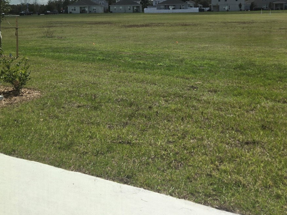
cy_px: 32
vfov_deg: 33.0
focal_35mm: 42
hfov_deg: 44.7
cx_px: 126
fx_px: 348
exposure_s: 1/1461
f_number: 1.8
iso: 25
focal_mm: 5.4
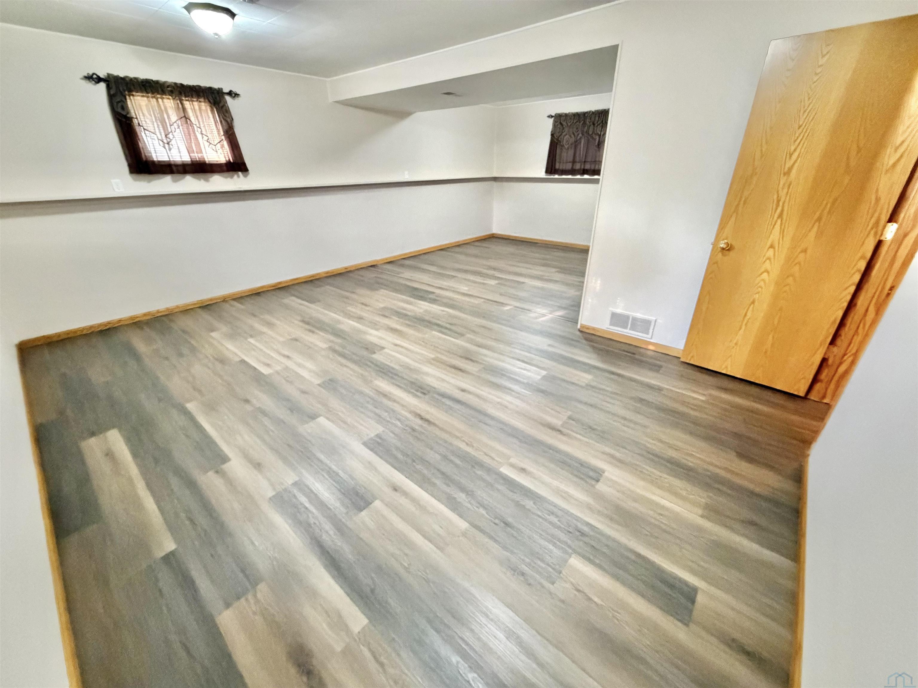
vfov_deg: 85.7
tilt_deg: -26.7
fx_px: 371
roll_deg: +2.4
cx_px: 459
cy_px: 344
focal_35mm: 14
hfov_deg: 102.1
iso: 1250
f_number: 2.2
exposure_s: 1/60
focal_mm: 2.22
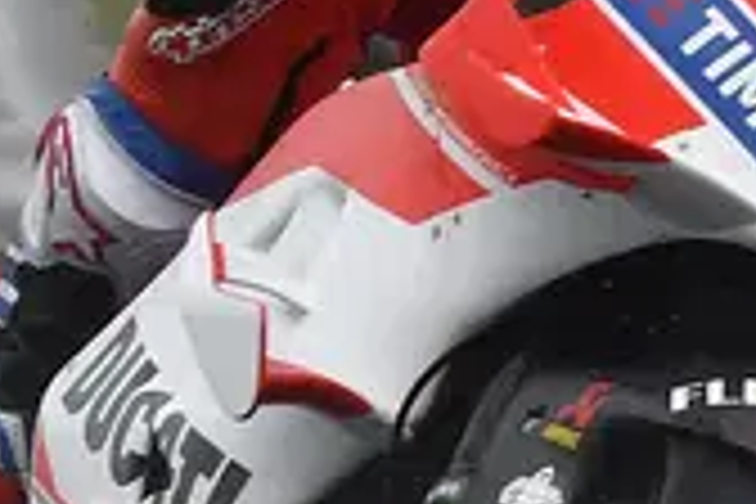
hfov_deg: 0.5
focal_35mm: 4289
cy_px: -477
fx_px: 90062
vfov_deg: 0.3
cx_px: -720
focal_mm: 400
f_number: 7.1
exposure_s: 1/2000
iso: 500
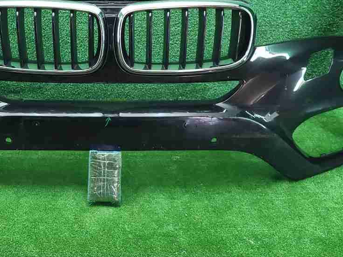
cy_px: 27
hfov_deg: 37.1
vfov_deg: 27.6
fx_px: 506
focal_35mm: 51
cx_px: 119
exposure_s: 1/50
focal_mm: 5.4
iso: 193
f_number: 1.8
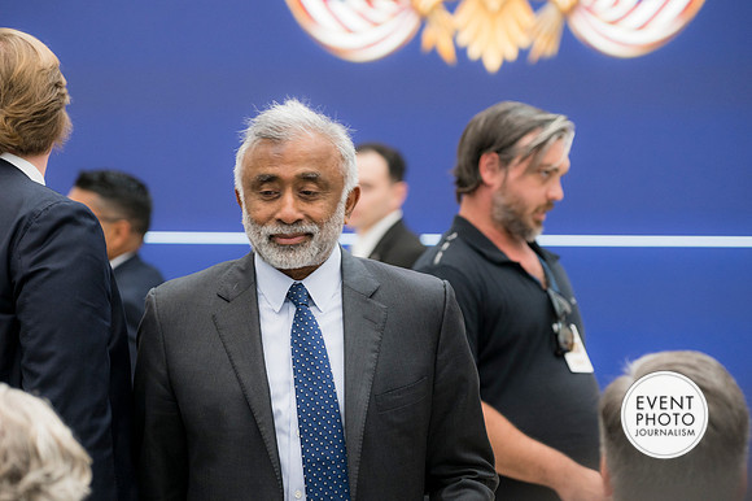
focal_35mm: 169
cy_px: 250
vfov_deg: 8.1
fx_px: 3528
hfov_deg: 12.2
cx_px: 376
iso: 500
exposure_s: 1/200
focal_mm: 113
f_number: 2.8
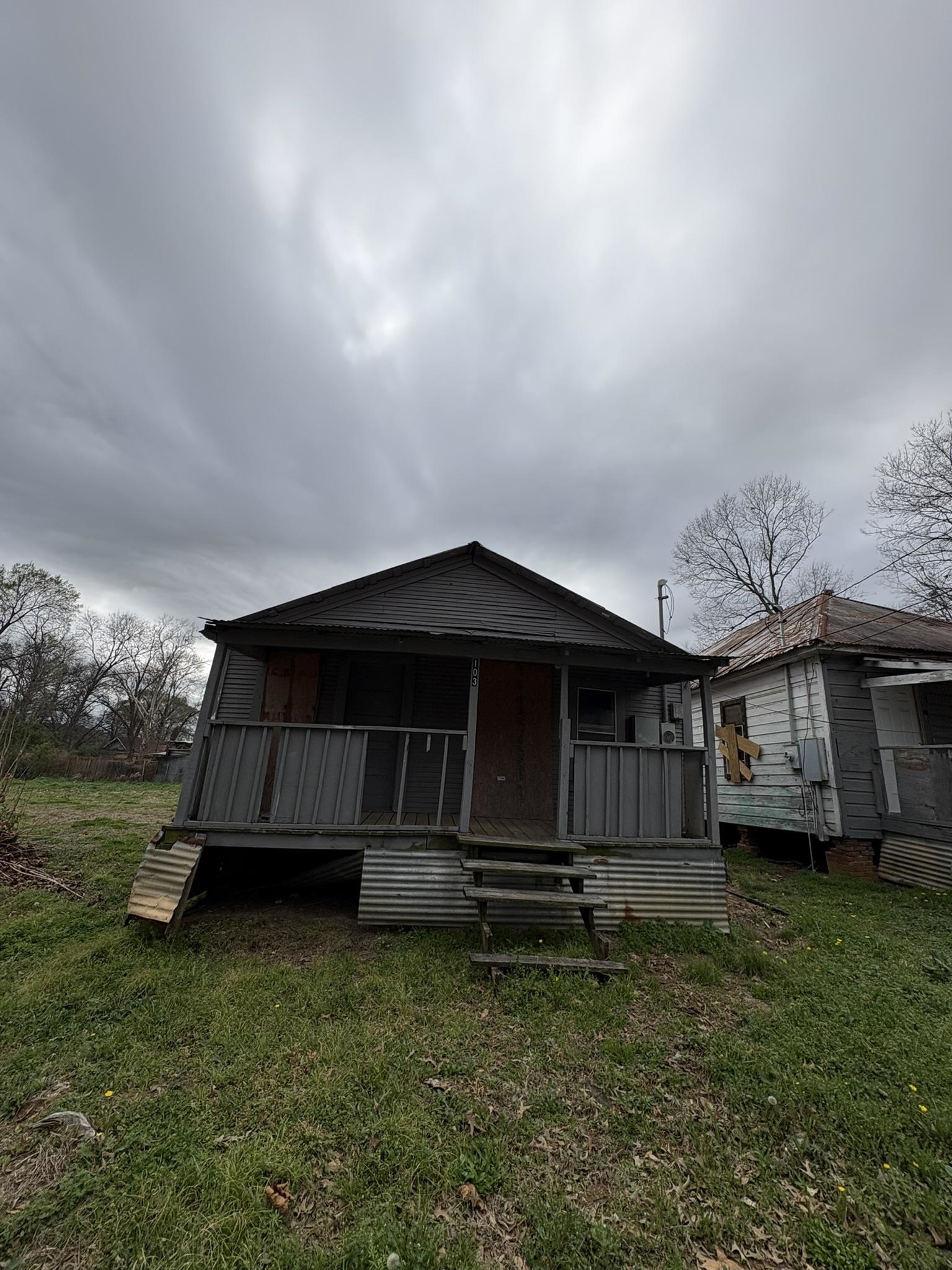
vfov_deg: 102.1
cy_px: 635
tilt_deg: +17.2
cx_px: 476
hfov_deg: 85.7
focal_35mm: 14
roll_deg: -4.9
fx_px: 513
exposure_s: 1/1832
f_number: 2.2
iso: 50
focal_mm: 2.22
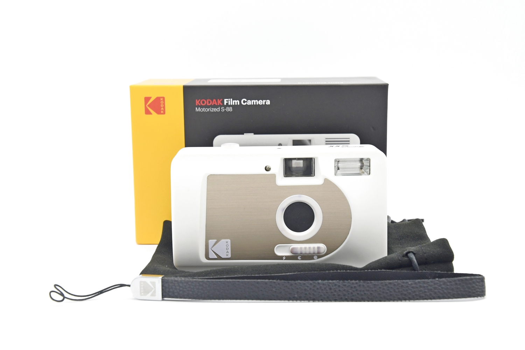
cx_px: 262
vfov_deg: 23.8
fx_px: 831
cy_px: 175
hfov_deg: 35.1
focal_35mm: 57
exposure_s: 1/125
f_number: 8
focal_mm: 38
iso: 1250
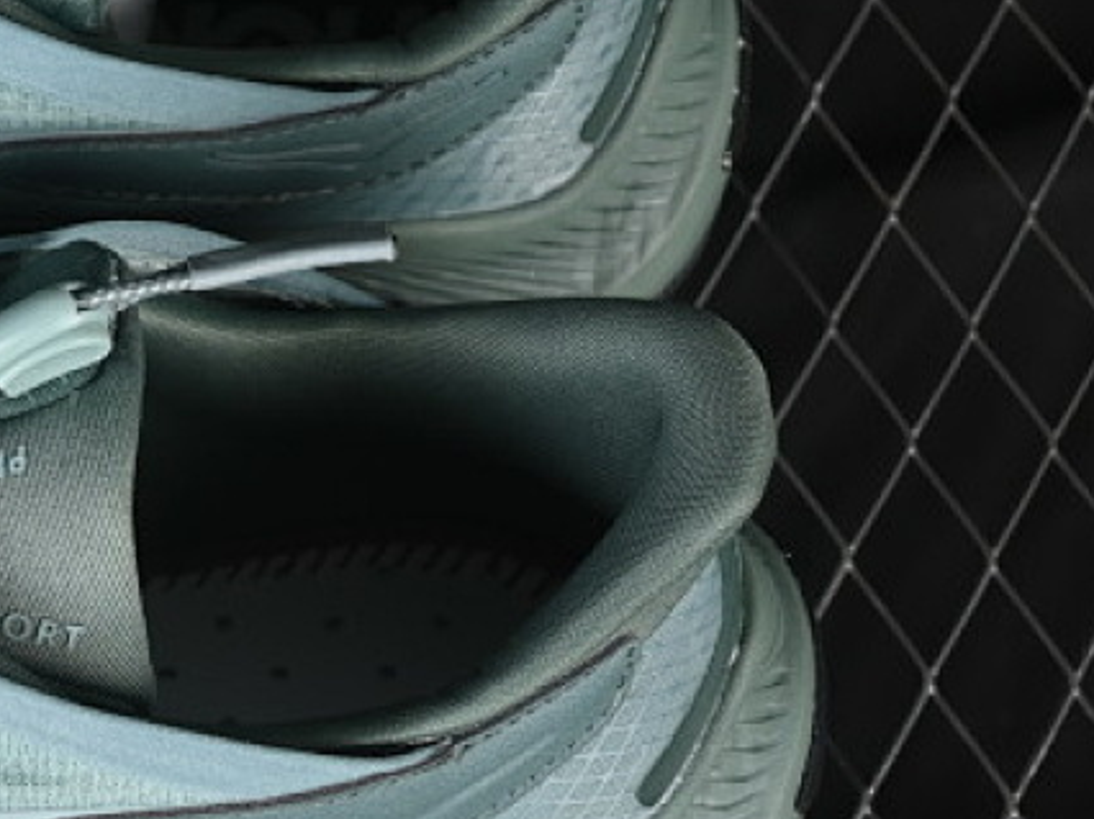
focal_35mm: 183
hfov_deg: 10.7
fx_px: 5780
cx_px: -159
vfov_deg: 8.1
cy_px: 354
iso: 160
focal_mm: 50
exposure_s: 1/60
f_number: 7.1
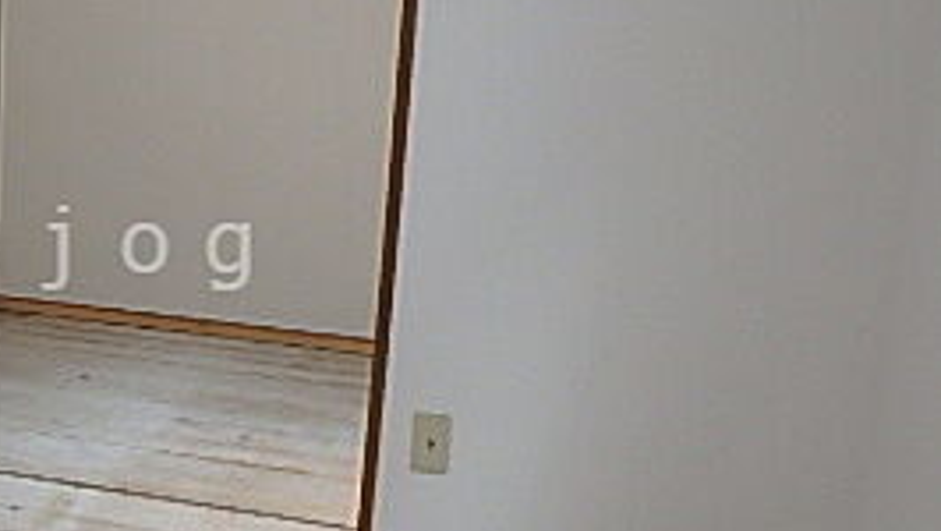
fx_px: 1373
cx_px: 28
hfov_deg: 34.8
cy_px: 248
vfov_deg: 21.9
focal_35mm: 55
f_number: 3.5
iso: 200
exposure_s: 1/30
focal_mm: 3.7
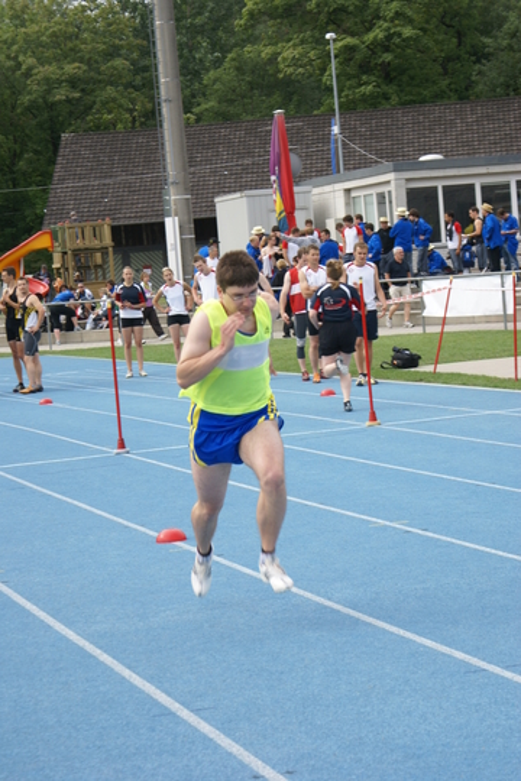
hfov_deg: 13.0
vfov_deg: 19.5
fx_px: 2279
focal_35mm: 105
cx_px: 260
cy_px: 390
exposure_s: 1/250
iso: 100
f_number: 5.6
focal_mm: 70
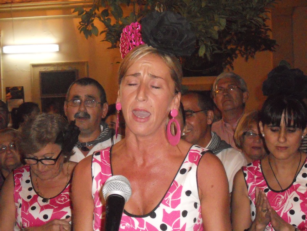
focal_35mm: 92
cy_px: 116
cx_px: 154
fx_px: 816
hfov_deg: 21.3
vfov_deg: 16.1
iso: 1600
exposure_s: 1/60
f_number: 5.4
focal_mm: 16.5
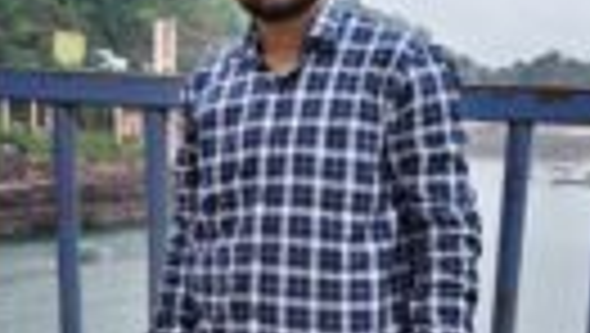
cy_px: 284
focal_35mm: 67
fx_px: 1049
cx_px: 318
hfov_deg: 31.4
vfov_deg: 17.8
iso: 50
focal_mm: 5.56
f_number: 1.88
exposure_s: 1/1066
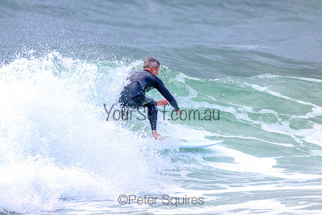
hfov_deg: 2.6
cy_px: 108
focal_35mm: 800
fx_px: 7157
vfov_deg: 1.7
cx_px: 161
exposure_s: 1/1600
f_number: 11
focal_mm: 800
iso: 3200
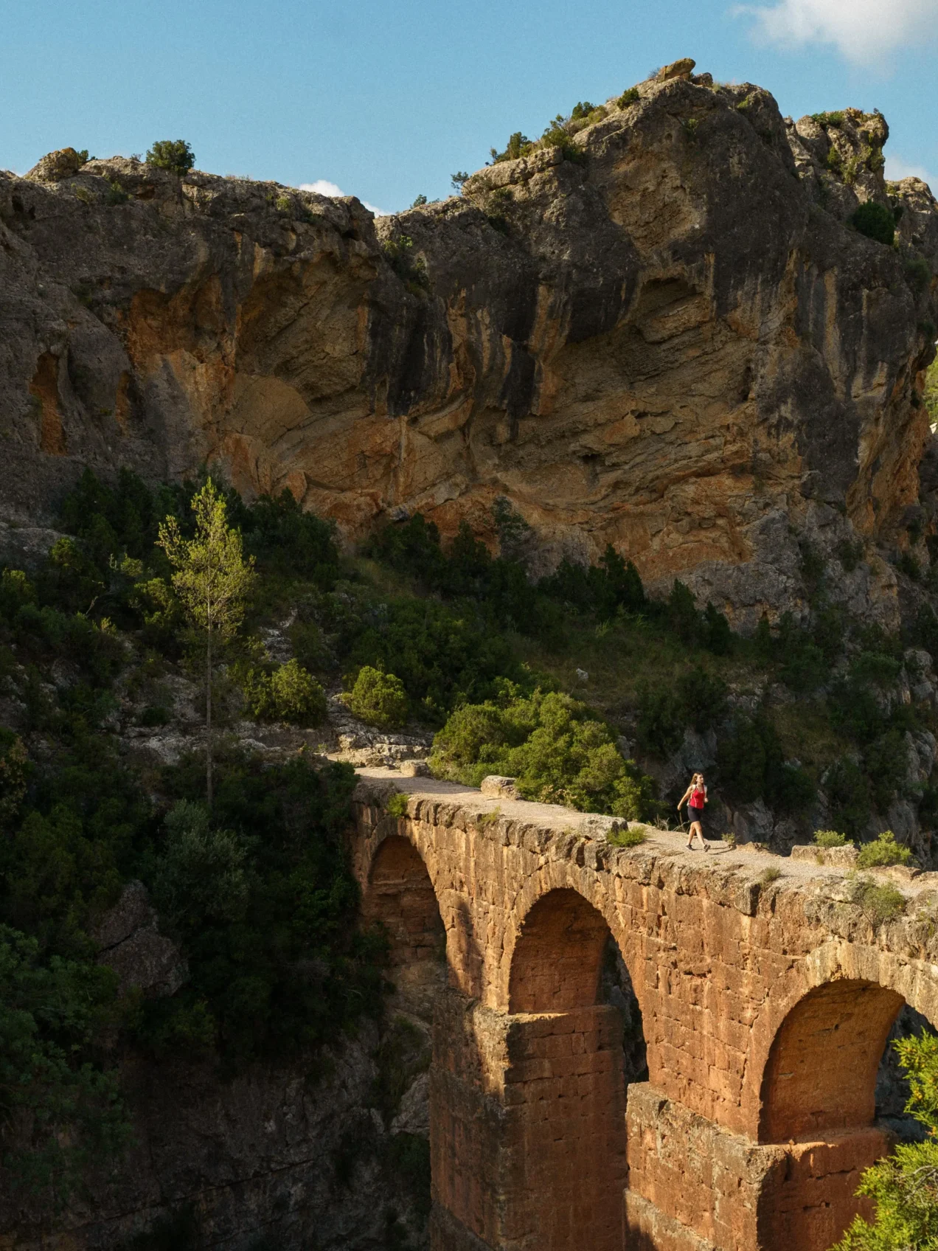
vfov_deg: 42.1
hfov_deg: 32.2
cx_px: 490
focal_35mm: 45
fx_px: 1626
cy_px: 624
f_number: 5.6
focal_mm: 31
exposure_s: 1/1000
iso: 100
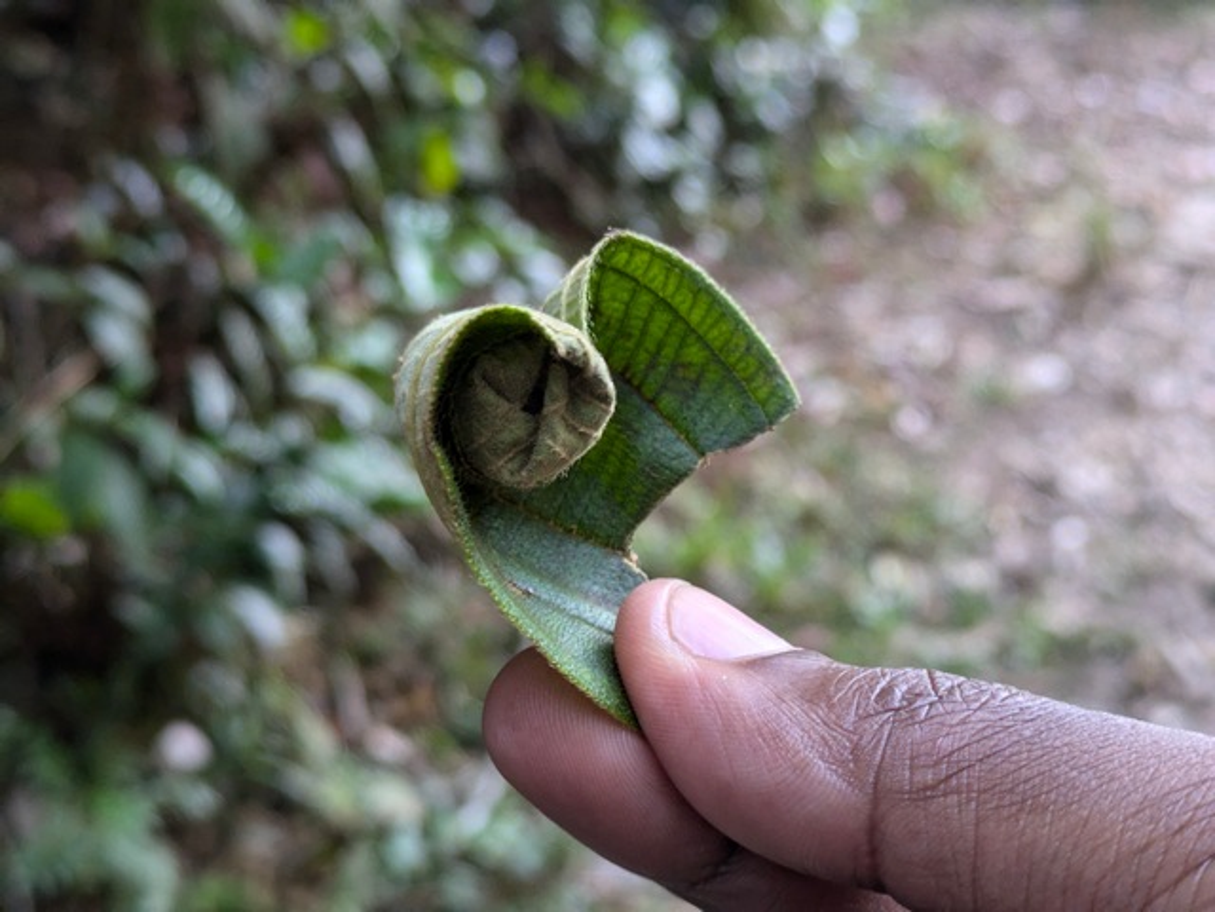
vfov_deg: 28.6
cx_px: 608
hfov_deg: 37.5
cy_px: 456
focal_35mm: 51
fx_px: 1790
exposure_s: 1/100
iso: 291
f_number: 1.89
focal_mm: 5.43
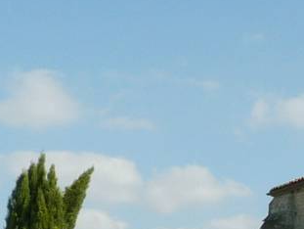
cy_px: 236
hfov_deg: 12.0
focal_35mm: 149
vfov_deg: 9.9
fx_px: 1310
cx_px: 579
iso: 100
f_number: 5.6
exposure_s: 1/400
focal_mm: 4.8
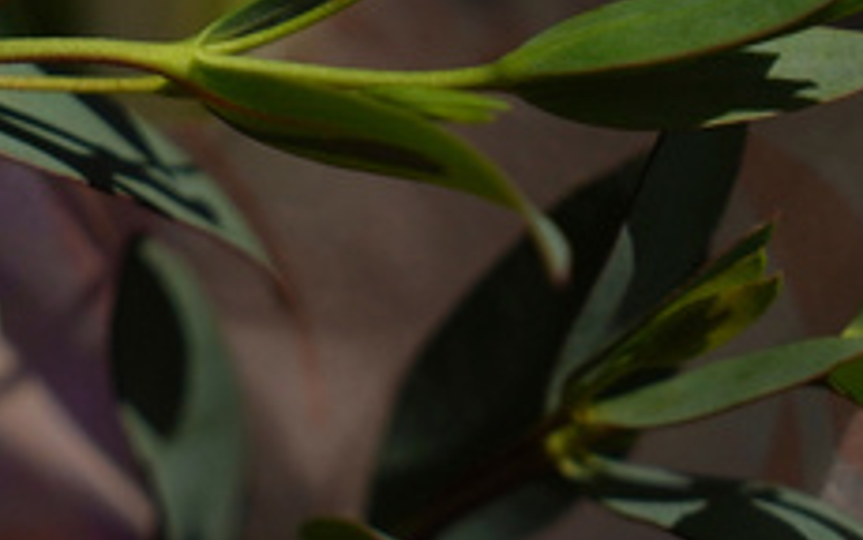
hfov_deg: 6.6
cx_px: -124
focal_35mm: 318
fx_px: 7483
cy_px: -626
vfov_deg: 4.1
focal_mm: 70
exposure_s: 1/12800
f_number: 3.5
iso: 400
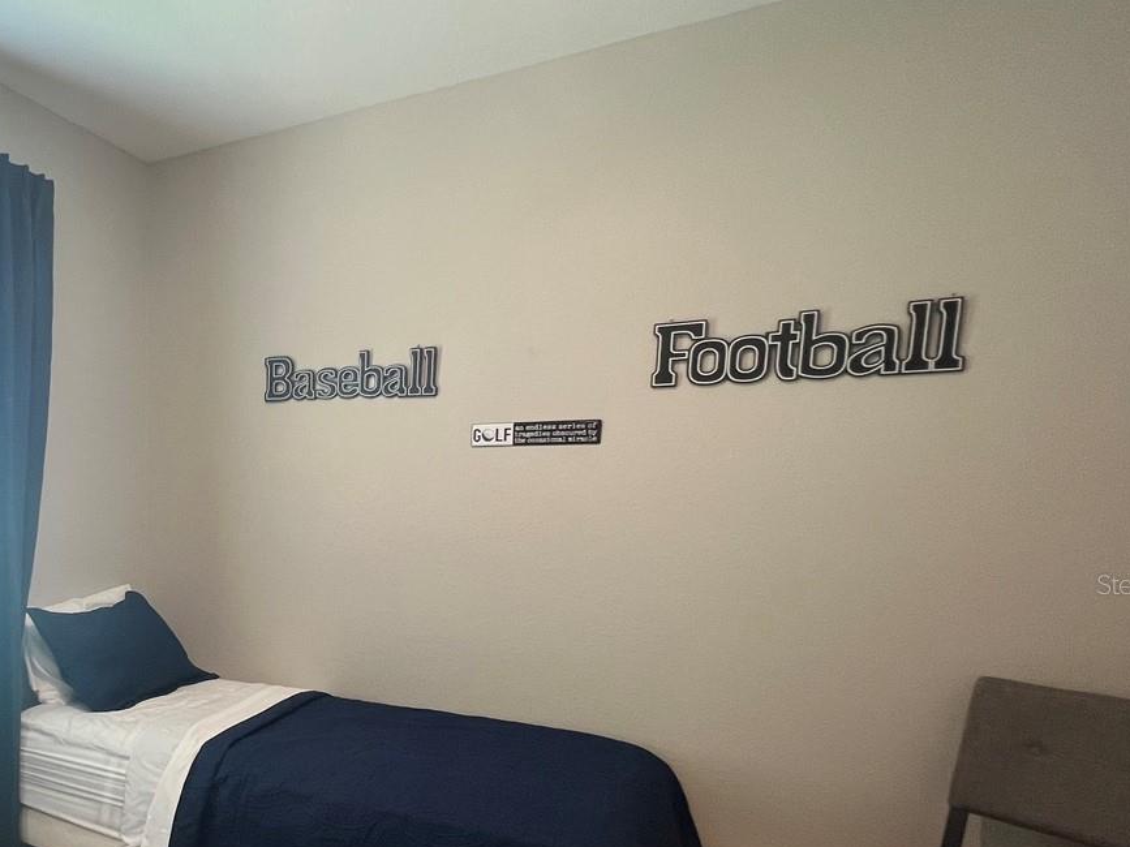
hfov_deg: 63.3
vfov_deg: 55.3
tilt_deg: -5.9
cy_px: 584
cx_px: 177
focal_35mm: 24
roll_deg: -0.4
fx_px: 783
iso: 160
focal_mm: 1.57
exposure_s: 1/60
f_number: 1.8
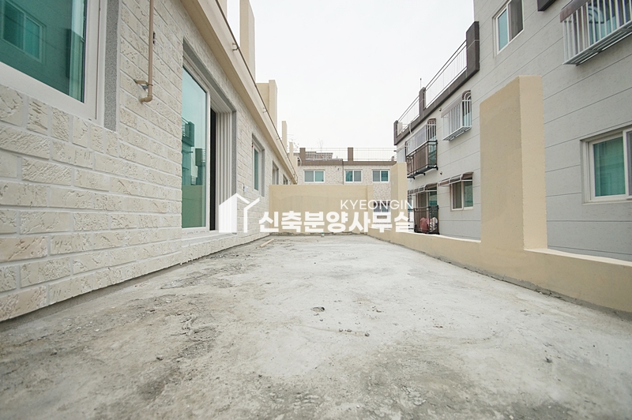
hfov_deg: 95.0
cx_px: 316
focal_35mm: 16
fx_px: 289
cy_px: 210
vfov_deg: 72.0
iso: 800
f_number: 3.5
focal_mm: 11
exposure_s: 1/1600
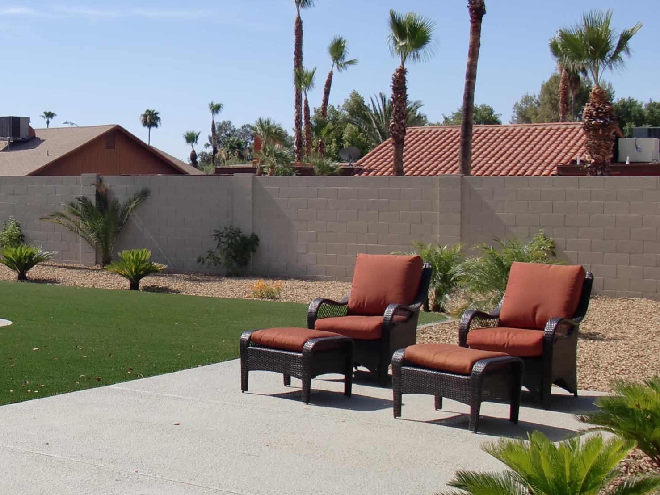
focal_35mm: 65
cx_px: 83
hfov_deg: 28.8
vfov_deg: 22.6
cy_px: 207
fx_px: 1239
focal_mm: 6.3
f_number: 7.9
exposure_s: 1/200
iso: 64
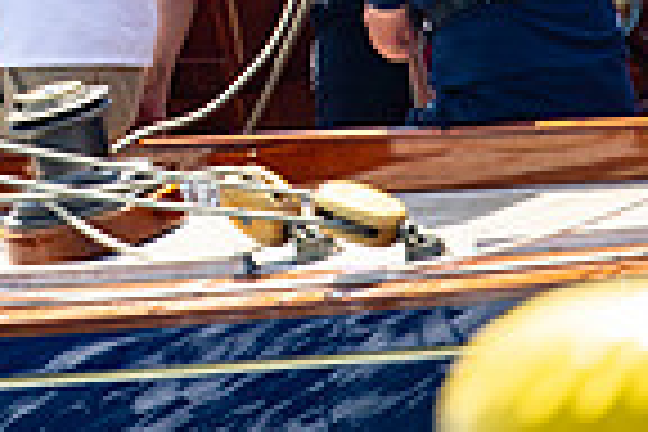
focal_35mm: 2409
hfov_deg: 0.9
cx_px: -198
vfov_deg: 0.6
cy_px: -328
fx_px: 43359
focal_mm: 600
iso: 400
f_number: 5
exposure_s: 1/2000
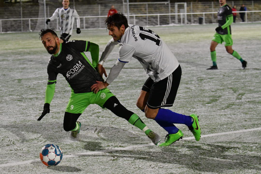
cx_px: 130
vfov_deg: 11.4
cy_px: 87
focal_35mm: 120
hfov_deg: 17.1
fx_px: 870
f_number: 4.5
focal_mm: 80
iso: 7200
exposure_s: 1/500
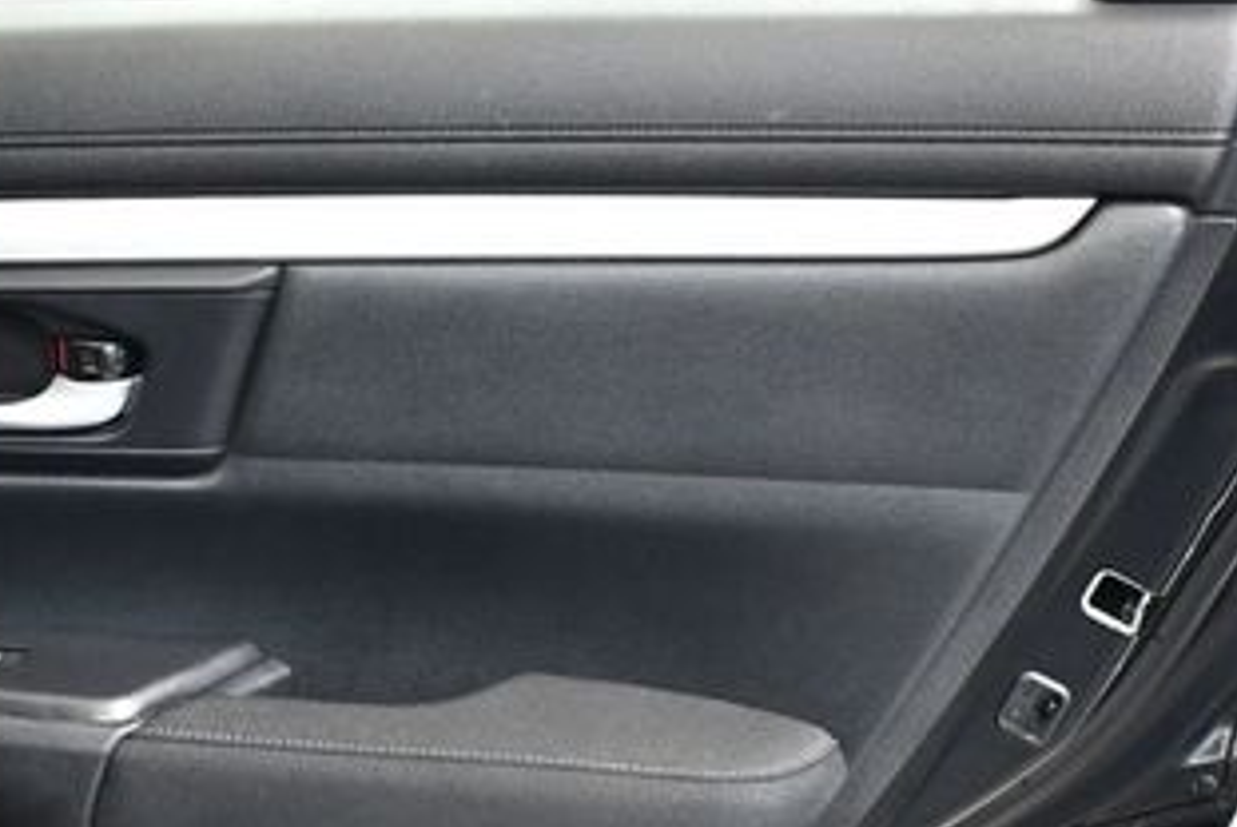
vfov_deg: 18.0
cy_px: 827
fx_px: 2545
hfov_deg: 27.1
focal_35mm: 74
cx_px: 386
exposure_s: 1/60
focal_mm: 18
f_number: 3.5
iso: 4000
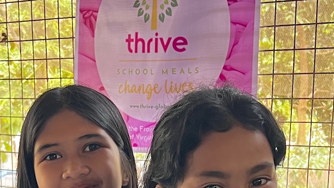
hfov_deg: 22.8
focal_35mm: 93
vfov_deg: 12.1
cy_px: 319
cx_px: 115
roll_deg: +1.9
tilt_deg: -14.2
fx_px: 824
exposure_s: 1/71
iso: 125
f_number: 1.5
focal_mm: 5.7
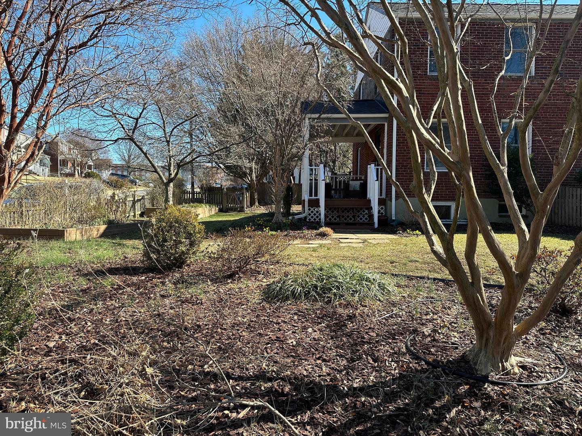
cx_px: 291
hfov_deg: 71.6
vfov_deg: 56.8
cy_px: 218
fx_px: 404
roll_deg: -0.1
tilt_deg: -1.4
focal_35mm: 24
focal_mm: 6.86
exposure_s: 1/1357
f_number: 1.78
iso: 80
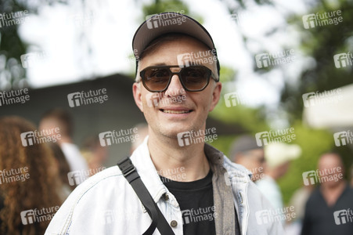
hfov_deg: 39.6
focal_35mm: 50
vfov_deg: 27.0
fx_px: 490
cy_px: 118
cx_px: 176
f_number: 1.8
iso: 320
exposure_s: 1/2000
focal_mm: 50
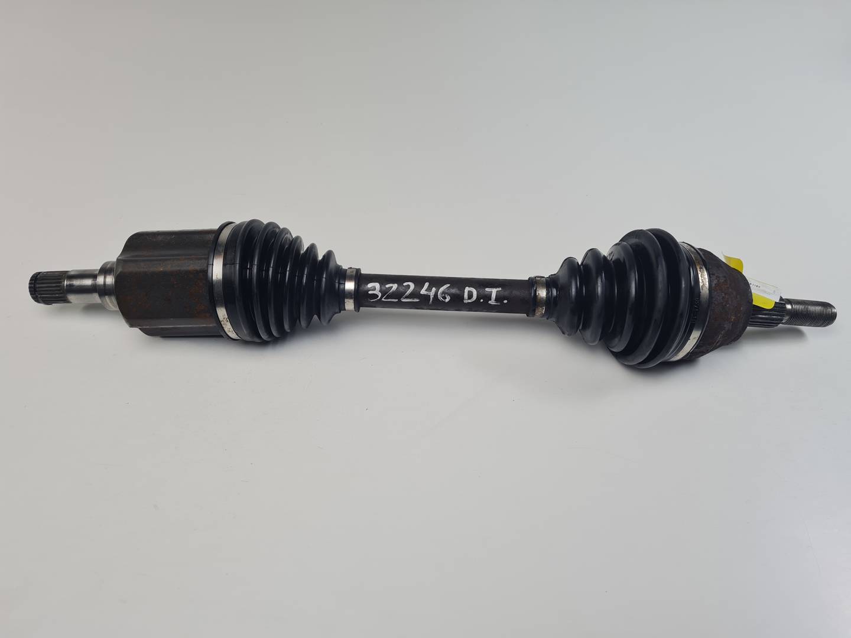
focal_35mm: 26
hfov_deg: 67.3
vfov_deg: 53.1
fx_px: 639
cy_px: 319
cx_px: 426
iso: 50
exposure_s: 1/312
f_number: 1.8
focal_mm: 5.4
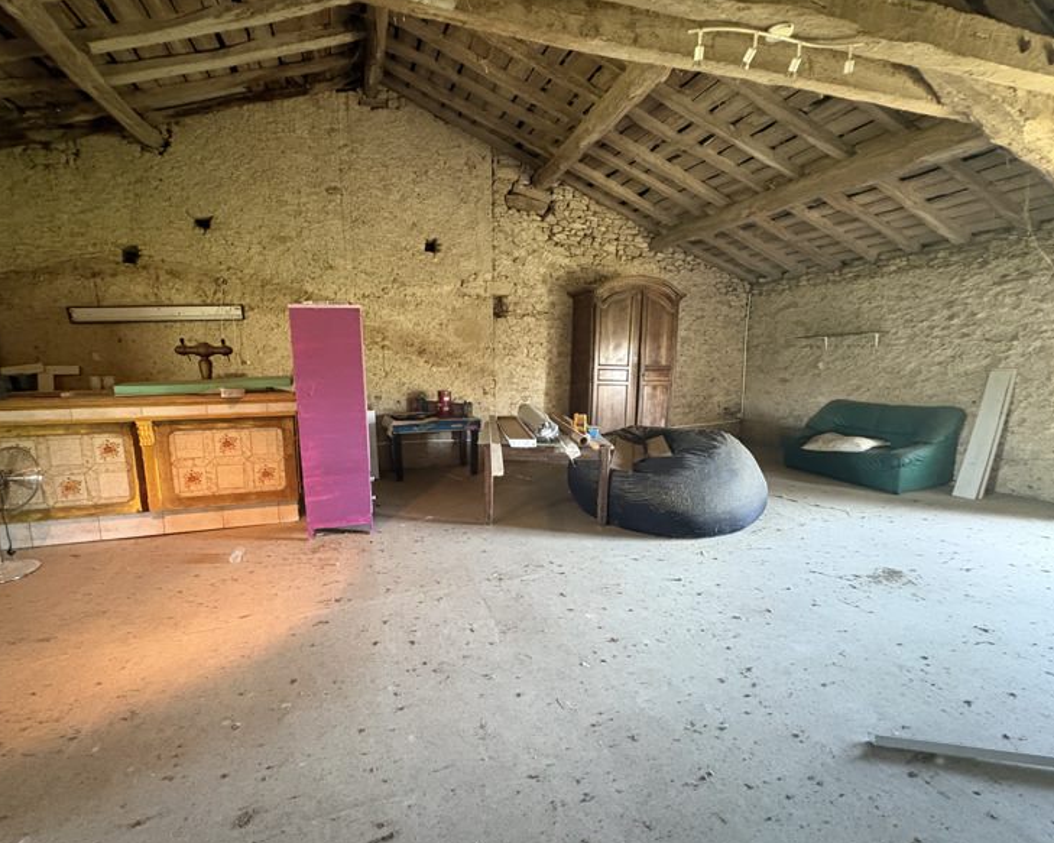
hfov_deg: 96.6
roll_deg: +0.5
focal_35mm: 15
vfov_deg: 84.0
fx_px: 468
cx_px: 486
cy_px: 429
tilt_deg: -8.6
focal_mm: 2.22
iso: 1000
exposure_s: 1/33
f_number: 2.2
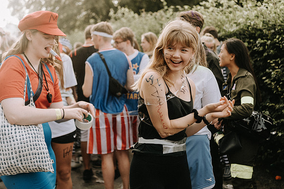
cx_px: 164
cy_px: 80
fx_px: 438
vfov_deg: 24.4
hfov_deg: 35.9
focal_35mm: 55
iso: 160
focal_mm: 48
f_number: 2.8
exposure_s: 1/400
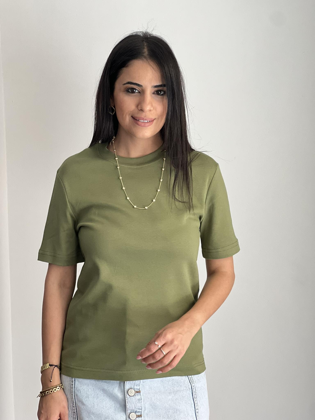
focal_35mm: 77
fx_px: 934
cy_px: 210
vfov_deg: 25.3
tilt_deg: -5.2
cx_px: 158
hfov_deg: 19.1
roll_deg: +0.8
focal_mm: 9
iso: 250
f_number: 2.8
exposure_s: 1/105
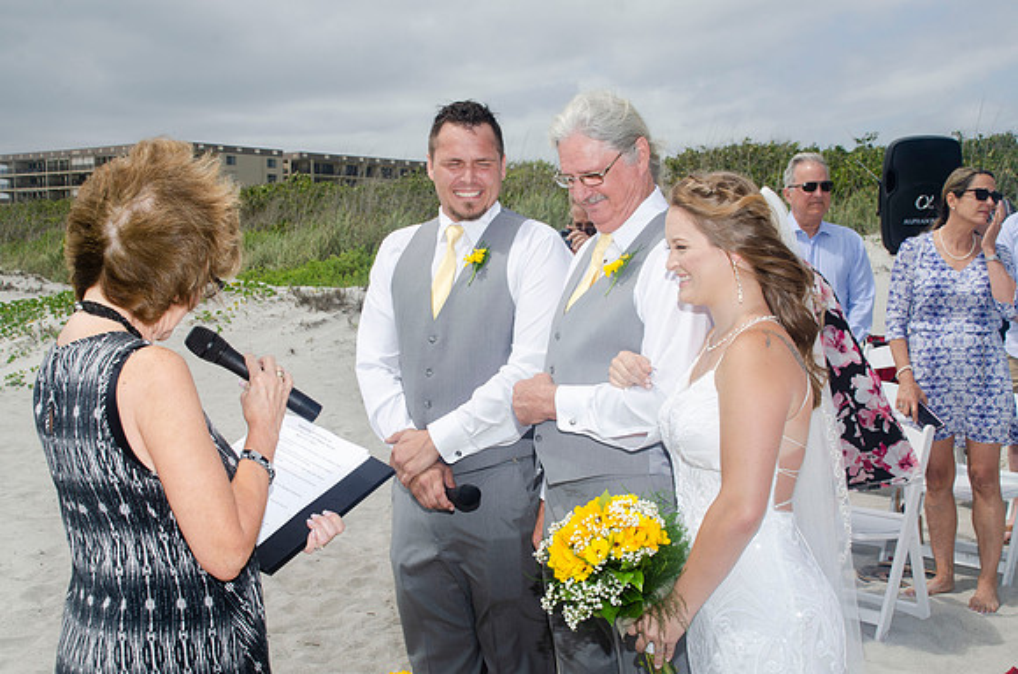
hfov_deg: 41.2
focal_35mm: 48
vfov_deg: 27.9
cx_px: 509
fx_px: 1354
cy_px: 337
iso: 100
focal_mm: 32
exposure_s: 1/250
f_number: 11
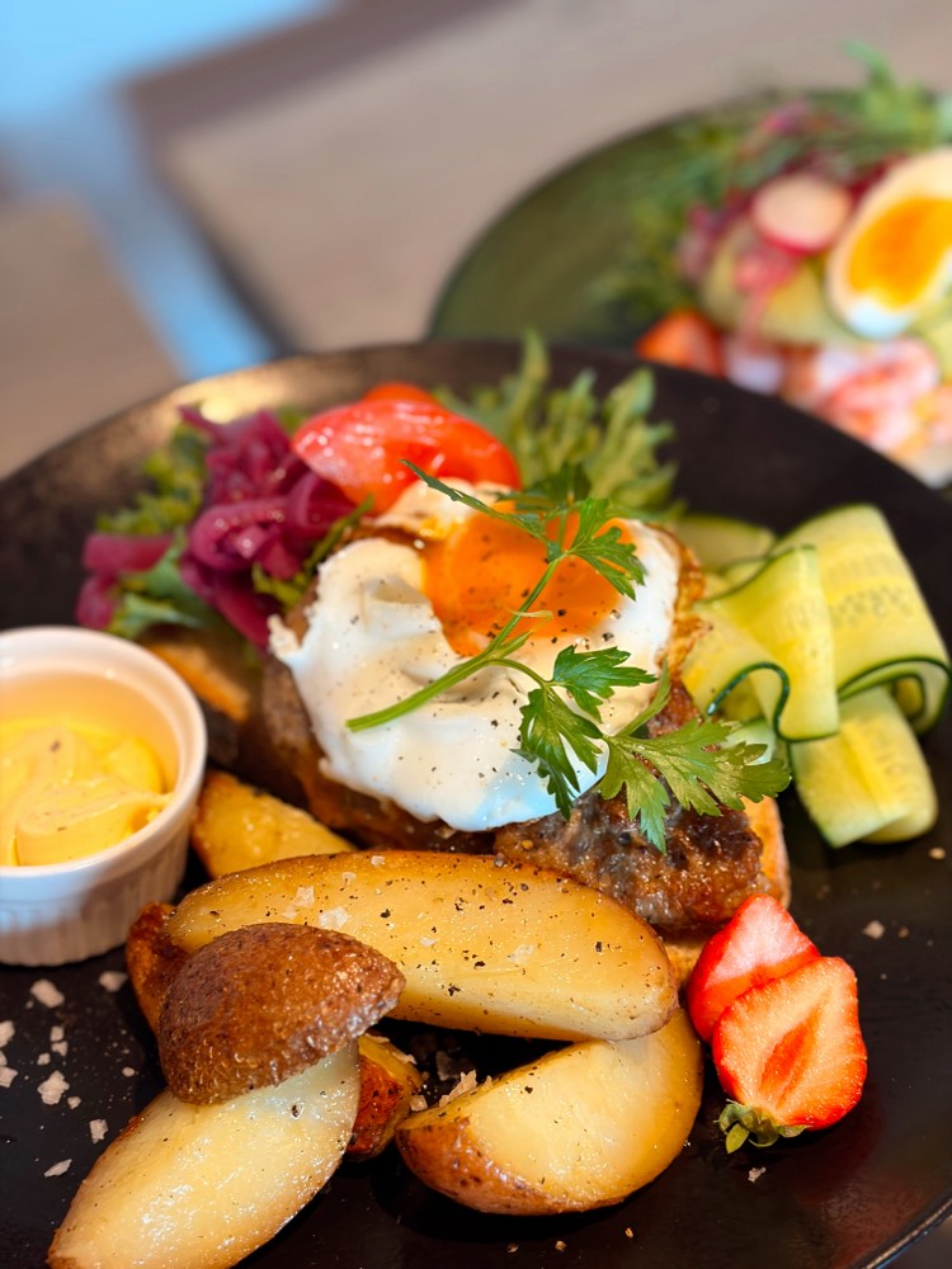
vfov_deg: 36.8
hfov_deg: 28.0
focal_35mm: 52
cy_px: 634
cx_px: 476
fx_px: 1907
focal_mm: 5.96
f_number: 1.6
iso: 100
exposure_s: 1/50
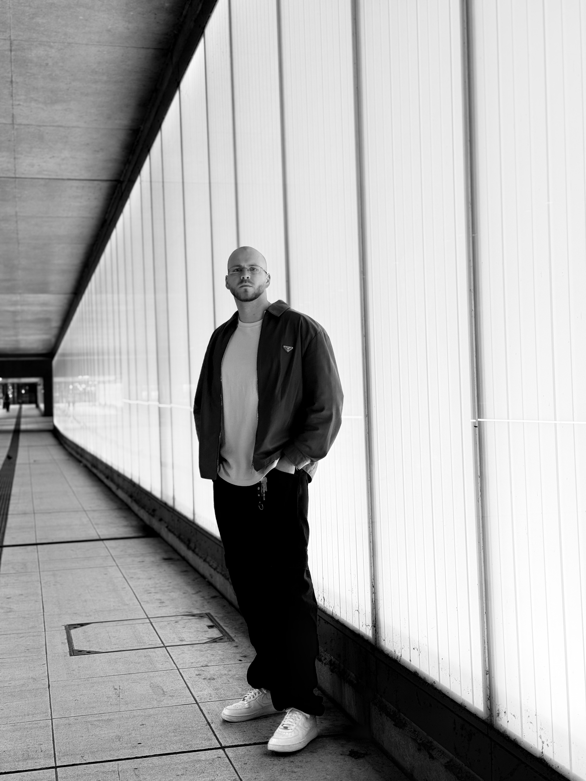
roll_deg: +1.5
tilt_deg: +0.7
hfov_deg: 30.3
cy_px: 390
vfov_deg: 39.7
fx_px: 1083
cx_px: 293
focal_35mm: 48
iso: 50
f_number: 1.78
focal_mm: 6.76
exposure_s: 1/121
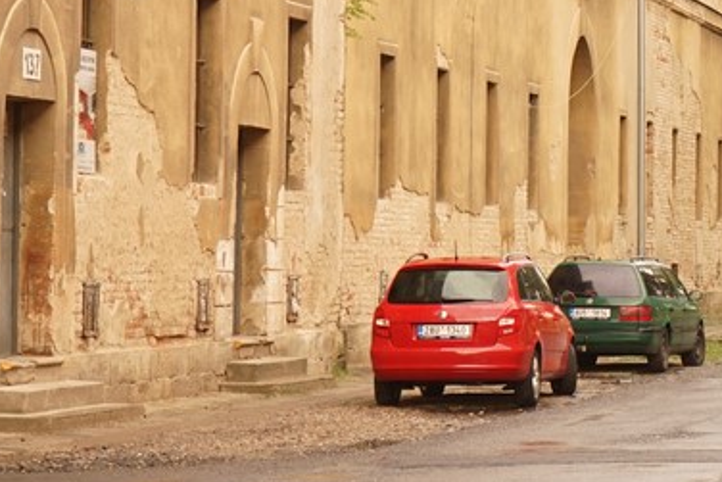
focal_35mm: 177
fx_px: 3551
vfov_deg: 7.7
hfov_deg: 11.4
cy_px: -59
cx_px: 860
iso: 125
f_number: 6.3
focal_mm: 52
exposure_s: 1/40
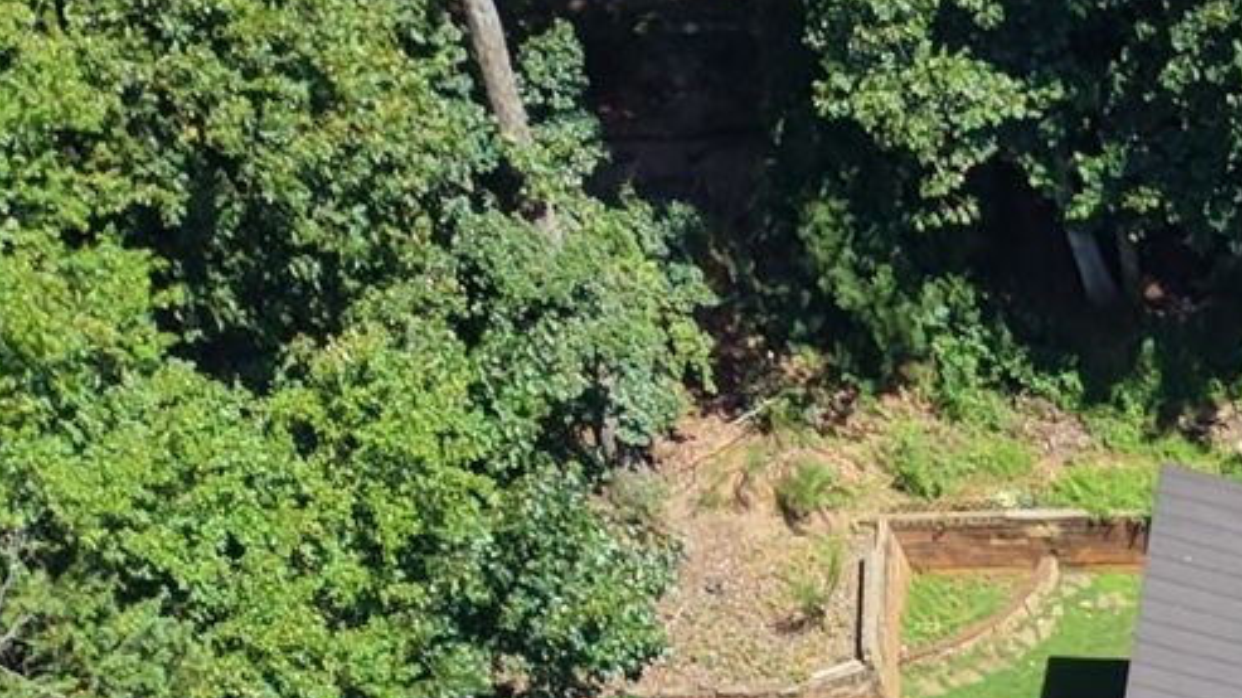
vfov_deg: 6.3
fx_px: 5367
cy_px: 2590
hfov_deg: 11.4
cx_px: 2764
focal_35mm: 163
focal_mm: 8.67
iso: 400
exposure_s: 1/4000
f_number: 1.8
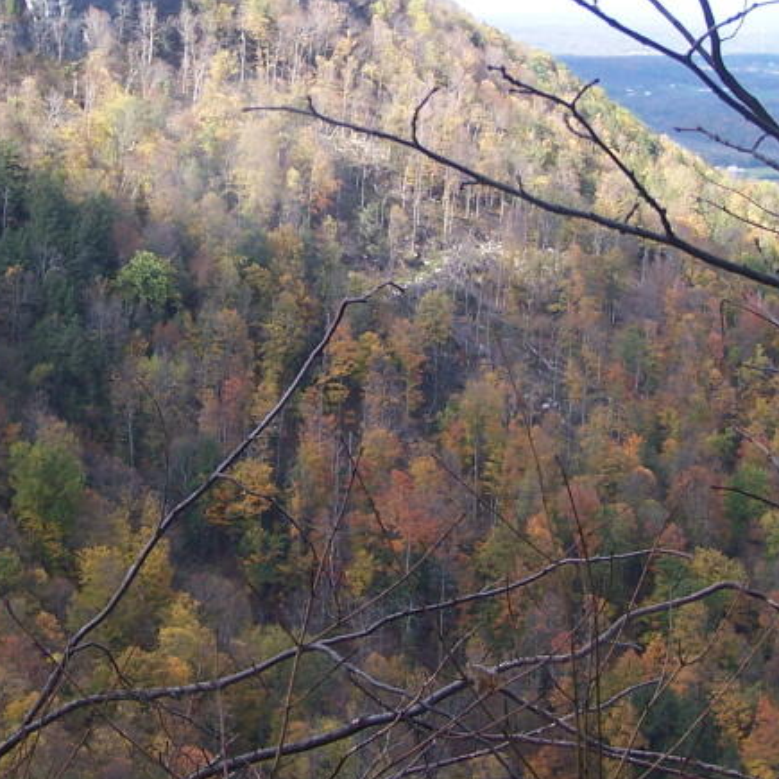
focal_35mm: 79
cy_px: 141
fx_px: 2011
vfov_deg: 21.6
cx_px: 265
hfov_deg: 21.8
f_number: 2.8
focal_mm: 6.3
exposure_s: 1/320
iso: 80
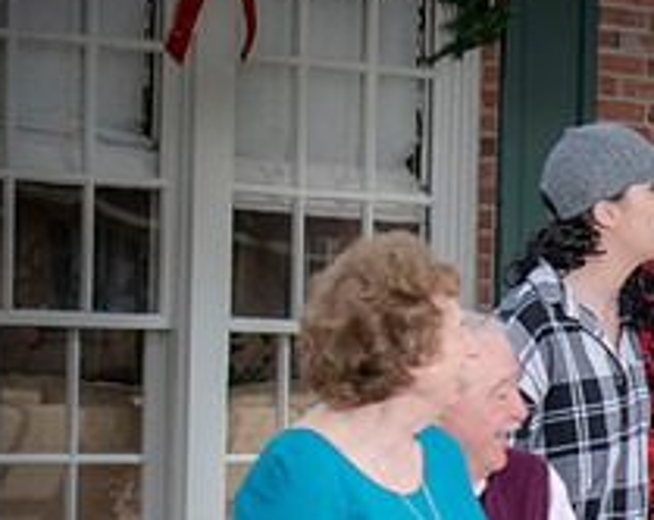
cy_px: 628
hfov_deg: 8.6
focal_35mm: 219
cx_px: 1047
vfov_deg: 7.0
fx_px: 4227
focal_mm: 70
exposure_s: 1/250
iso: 320
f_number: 5.6
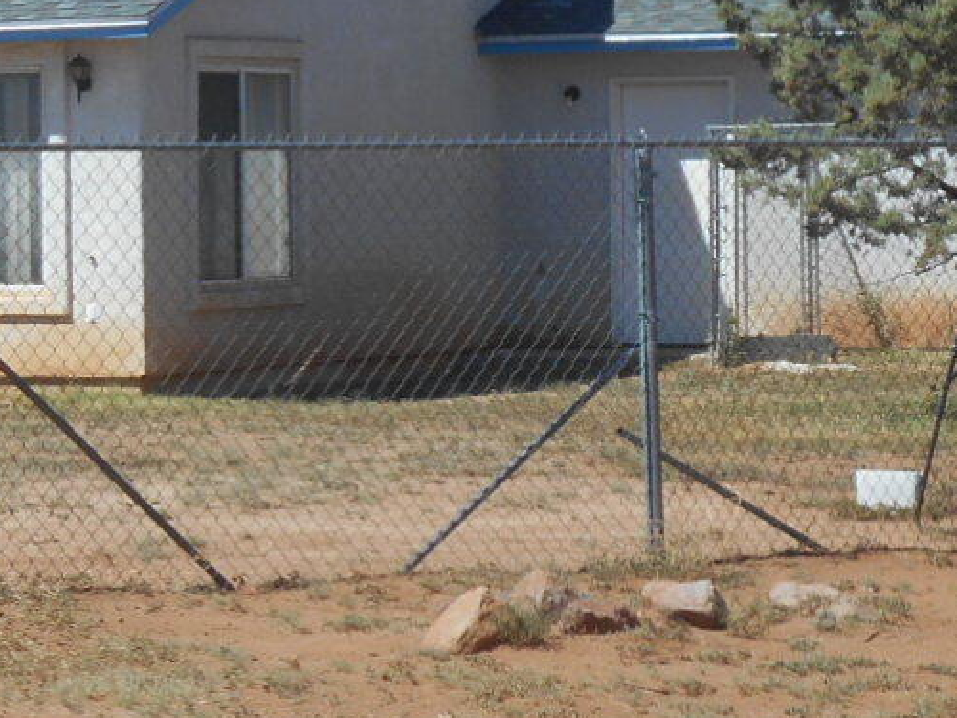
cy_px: 329
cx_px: -500
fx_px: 5750
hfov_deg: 9.2
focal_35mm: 208
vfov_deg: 7.1
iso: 80
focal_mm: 11.6
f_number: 5.3
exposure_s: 1/640
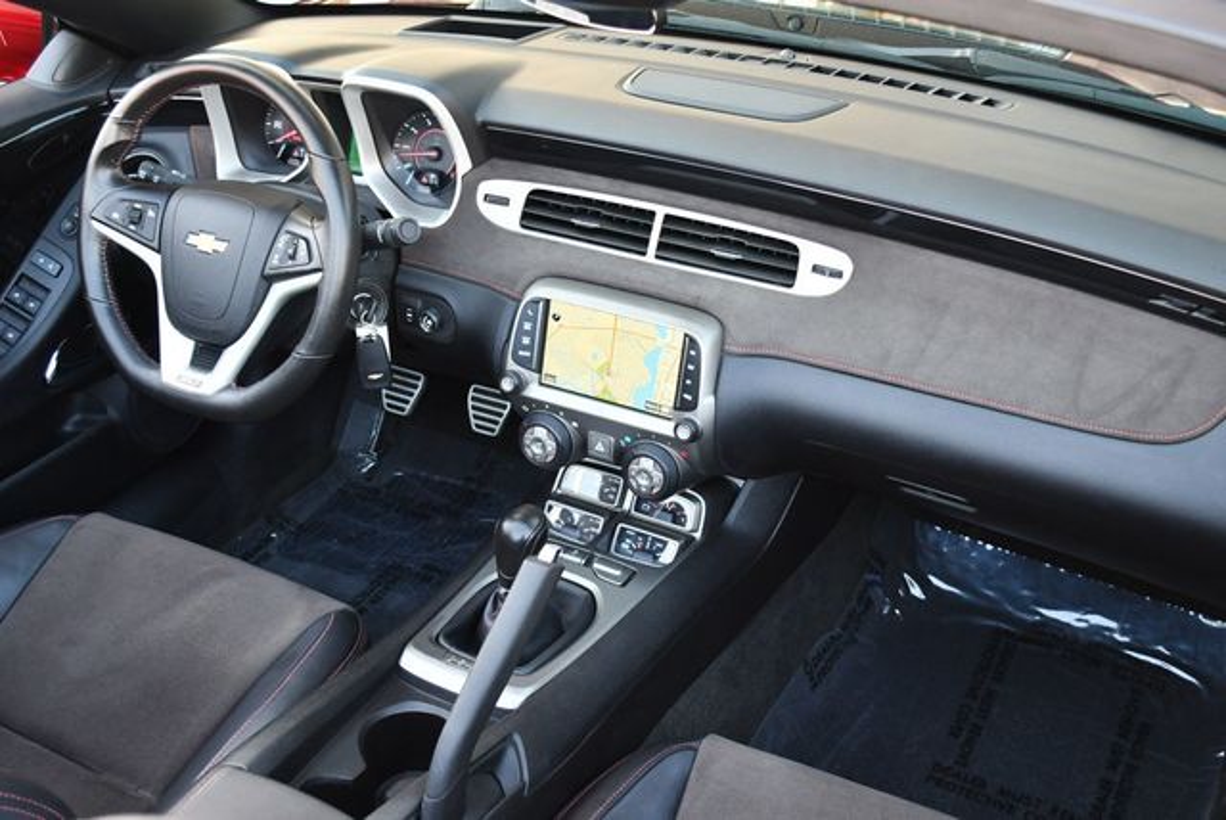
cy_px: 410
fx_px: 1500
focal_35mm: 44
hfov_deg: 44.5
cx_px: 613
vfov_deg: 30.6
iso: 800
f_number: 3.8
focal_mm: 22
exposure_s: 1/200
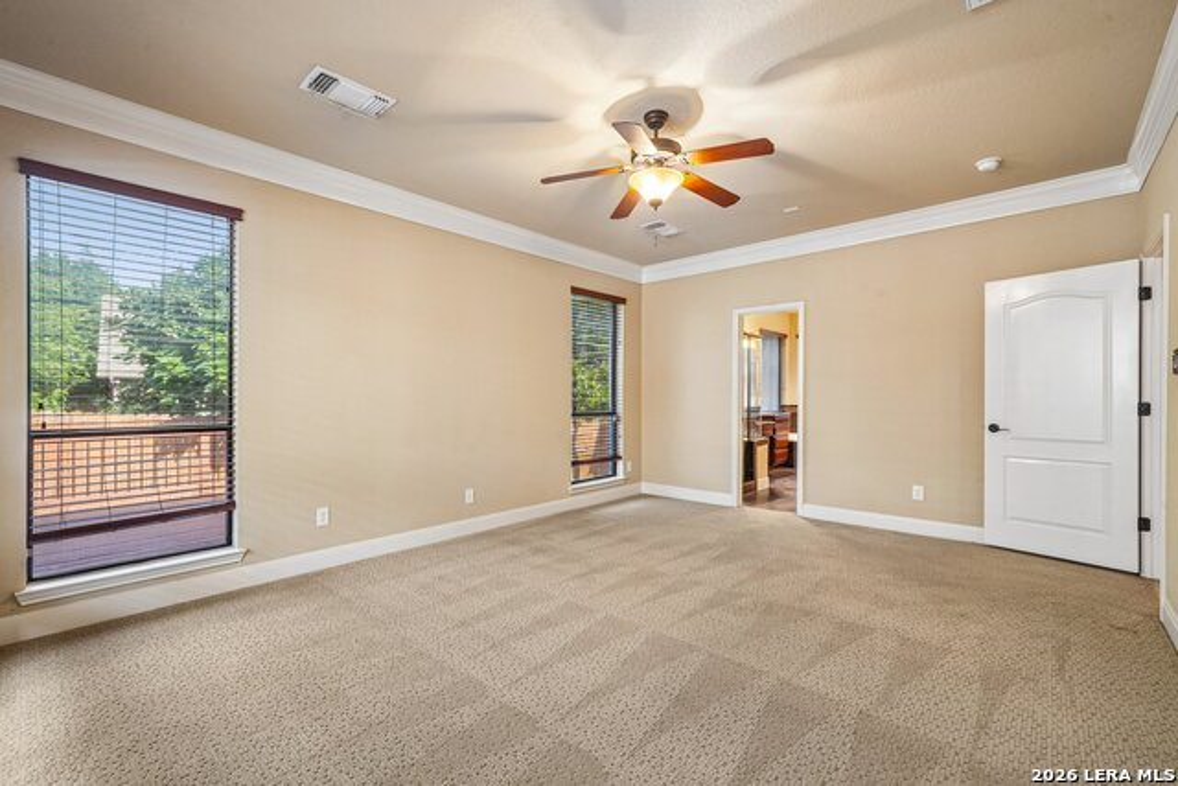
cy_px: 393
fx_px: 491
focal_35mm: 15
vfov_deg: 77.4
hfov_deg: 100.4
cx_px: 589
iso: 800
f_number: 10
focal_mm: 15
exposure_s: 1/4
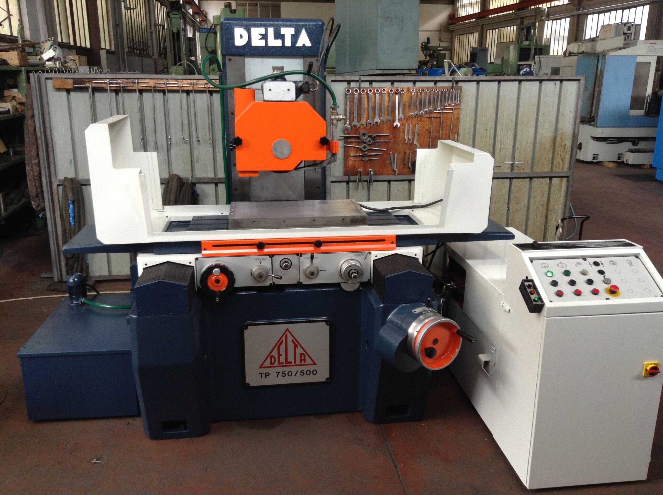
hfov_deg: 55.4
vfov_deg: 42.8
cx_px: 332
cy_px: 248
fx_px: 631
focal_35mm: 33
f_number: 2.4
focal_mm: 3.3
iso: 64
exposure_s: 1/24
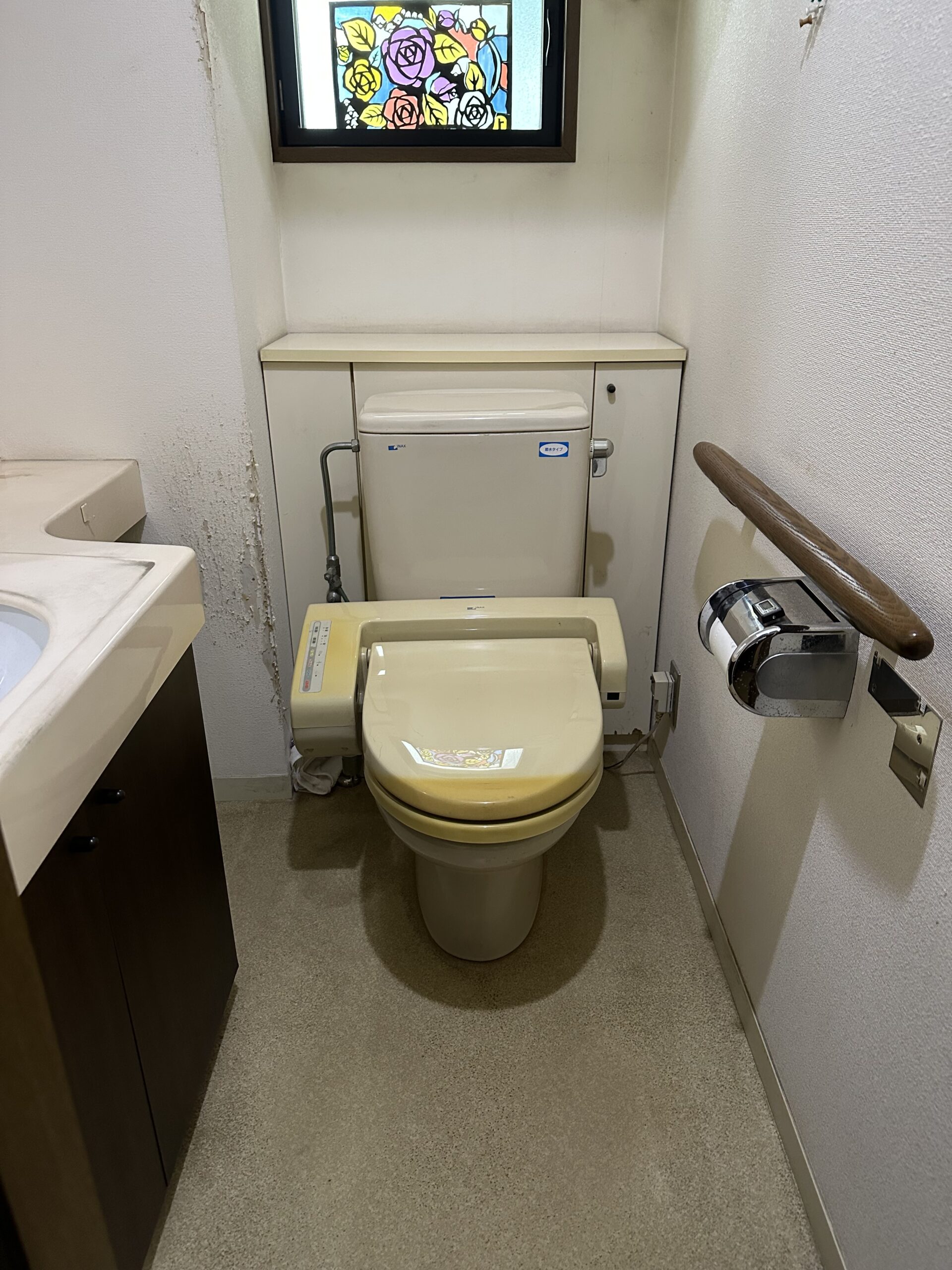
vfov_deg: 71.6
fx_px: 880
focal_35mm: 24
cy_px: 635
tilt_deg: -23.1
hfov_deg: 56.8
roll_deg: -1.5
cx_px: 476
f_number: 1.78
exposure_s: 1/50
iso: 500
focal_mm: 6.86
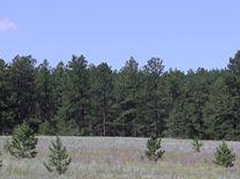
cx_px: 119
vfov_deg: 6.6
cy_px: 198
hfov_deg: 8.8
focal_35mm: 224
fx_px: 1551
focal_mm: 14.9
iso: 64
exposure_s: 1/500
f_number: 5
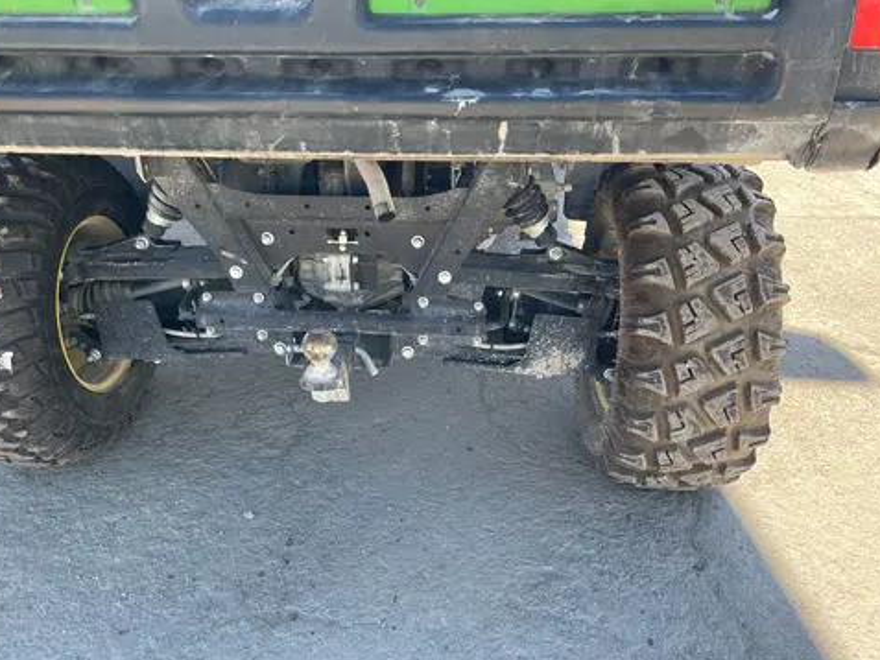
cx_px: 393
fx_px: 763
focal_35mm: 30
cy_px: 349
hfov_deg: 59.8
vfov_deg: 46.8
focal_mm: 4.2
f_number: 1.6
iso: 50
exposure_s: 1/399
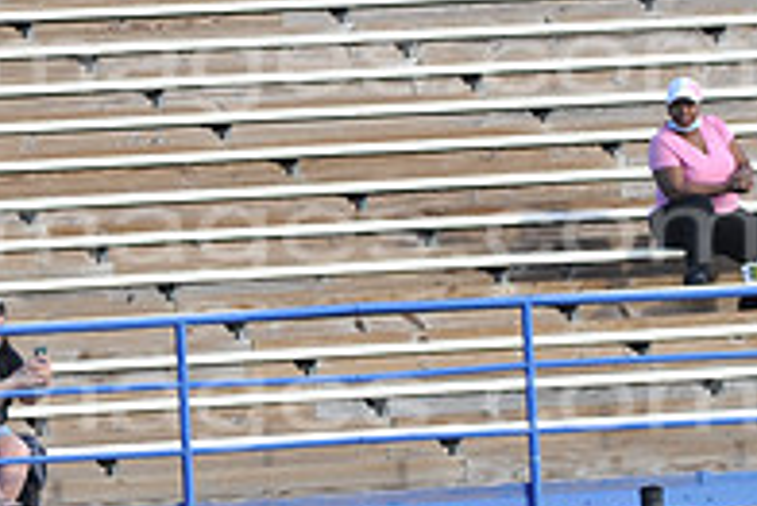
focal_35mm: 886
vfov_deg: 1.6
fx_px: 18644
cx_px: -100
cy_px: 657
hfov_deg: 2.3
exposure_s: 1/1600
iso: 800
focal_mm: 300
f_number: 4.5
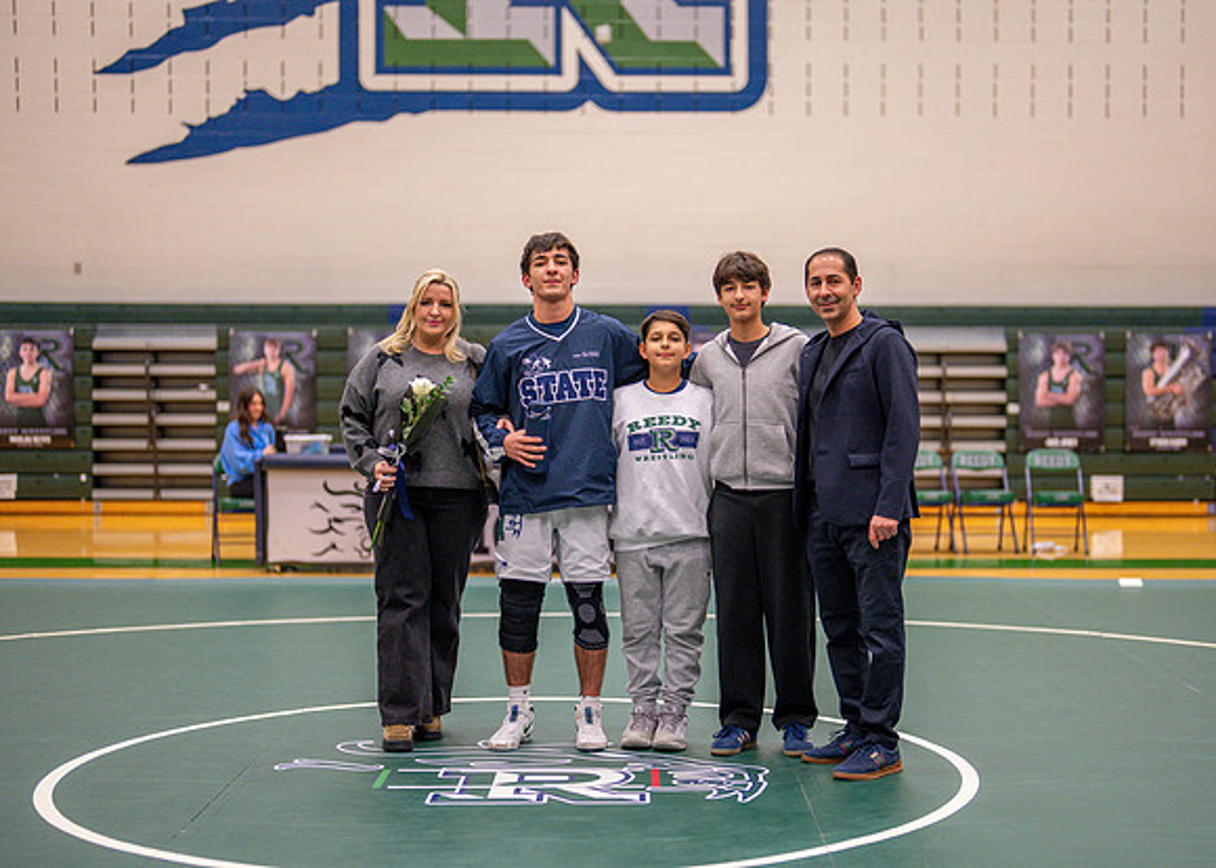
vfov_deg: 24.2
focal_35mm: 59
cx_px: 664
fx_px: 2024
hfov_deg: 33.4
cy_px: 449
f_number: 1.2
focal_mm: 50
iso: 1000
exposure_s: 1/800
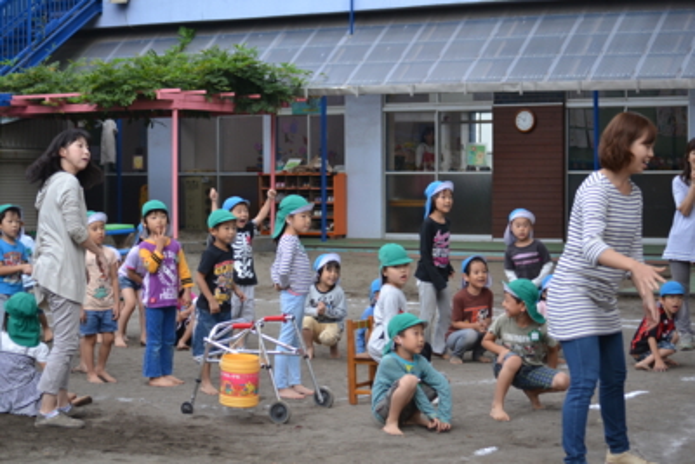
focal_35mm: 82
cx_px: 348
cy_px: 232
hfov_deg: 24.6
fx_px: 1593
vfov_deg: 16.6
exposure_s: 1/640
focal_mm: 55
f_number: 4
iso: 400
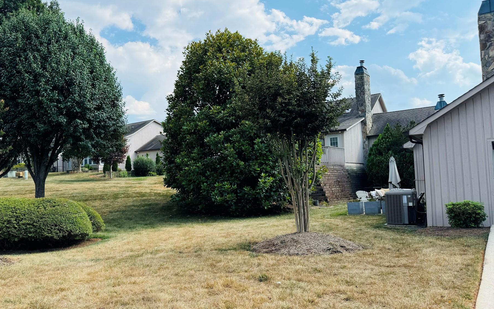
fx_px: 390
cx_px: 217
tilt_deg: +3.3
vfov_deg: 43.1
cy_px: 166
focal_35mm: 29
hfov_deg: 64.4
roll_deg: +1.2
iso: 80
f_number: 1.78
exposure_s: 1/2041
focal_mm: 6.76
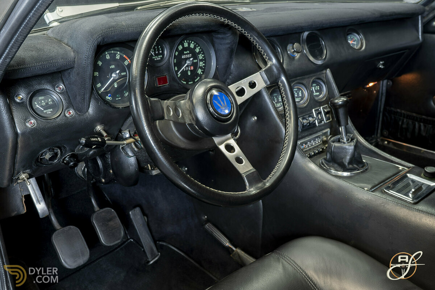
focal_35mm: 34
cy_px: 145
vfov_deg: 38.9
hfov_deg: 55.8
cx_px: 218
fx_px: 411
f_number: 11
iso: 250
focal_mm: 34
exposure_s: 5
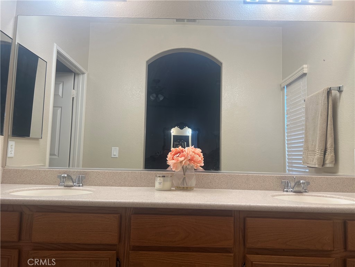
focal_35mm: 26
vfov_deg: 53.1
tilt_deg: +5.4
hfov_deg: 67.3
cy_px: 134
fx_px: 267
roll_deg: -1.4
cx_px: 178
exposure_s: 1/120
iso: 100
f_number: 1.5
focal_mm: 5.7
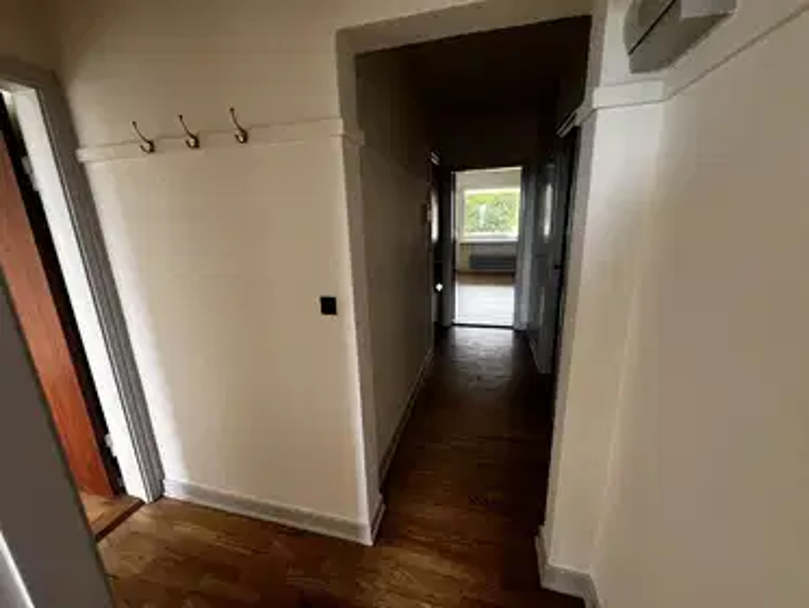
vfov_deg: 89.9
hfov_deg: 106.2
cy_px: 304
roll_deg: +2.1
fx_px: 304
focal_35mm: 13
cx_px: 404
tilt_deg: -14.1
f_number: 1.8
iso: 125
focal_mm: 1.57
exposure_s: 1/99
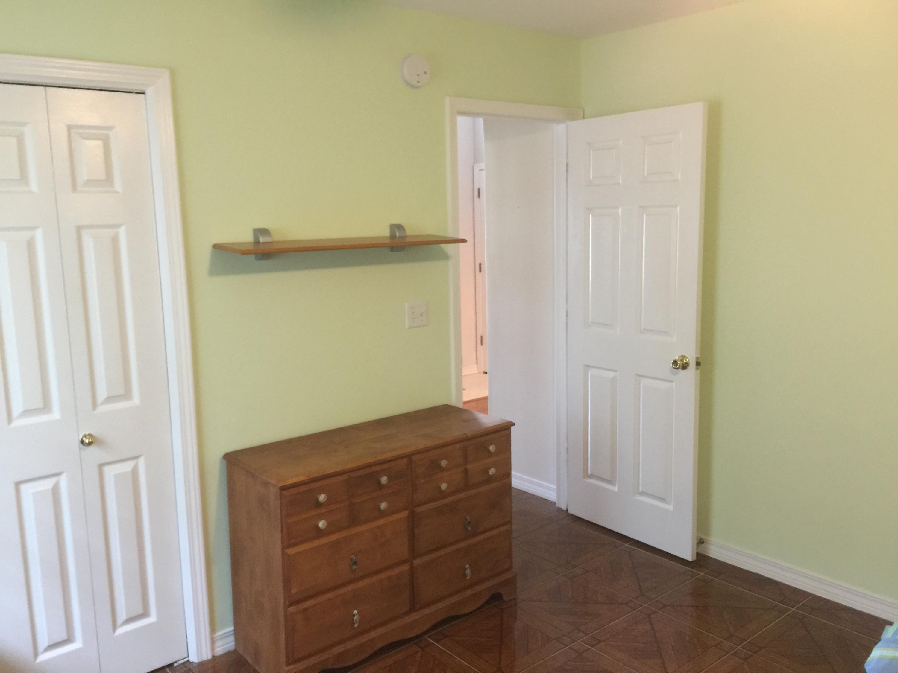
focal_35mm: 29
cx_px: 449
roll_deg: -0.8
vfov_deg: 48.2
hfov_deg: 61.7
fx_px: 752
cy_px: 336
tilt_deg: -7.8
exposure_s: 1/8
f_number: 2.2
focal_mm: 4.15
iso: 100
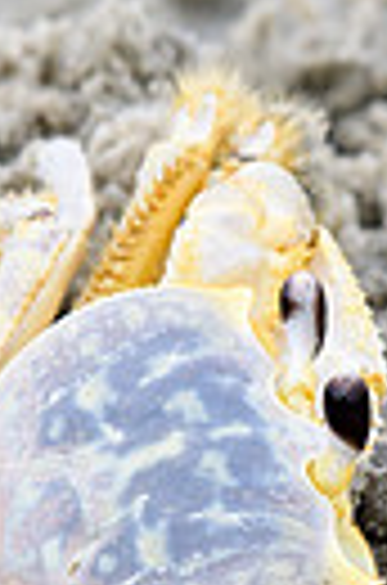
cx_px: 302
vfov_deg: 0.8
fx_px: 42196
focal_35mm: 2603
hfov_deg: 0.5
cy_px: 270
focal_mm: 500
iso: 720
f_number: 7.1
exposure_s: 1/1000
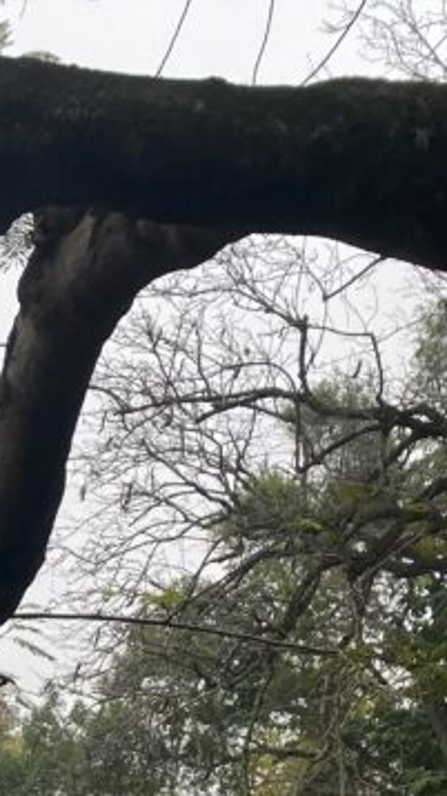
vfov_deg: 22.8
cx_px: -262
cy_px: 1083
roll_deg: +0.9
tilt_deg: -3.2
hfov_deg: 13.8
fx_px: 1709
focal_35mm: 81
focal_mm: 4.25
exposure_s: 1/852
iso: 32
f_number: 1.8
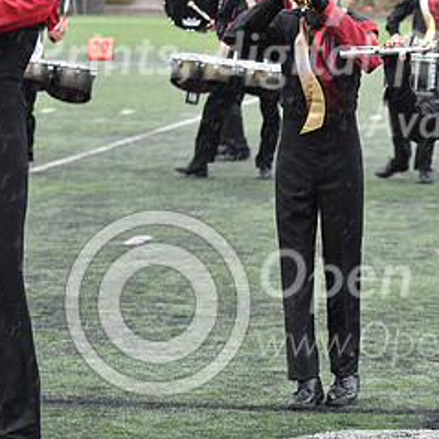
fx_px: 3114
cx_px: 492
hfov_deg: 8.0
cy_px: 152
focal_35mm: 217
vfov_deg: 8.1
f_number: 4
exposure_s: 1/320
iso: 1000
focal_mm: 70
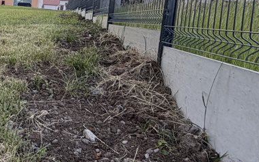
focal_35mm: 47
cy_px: 41
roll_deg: -3.9
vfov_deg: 27.1
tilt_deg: -4.7
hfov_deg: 36.4
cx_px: -23
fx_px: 332
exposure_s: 1/502
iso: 50
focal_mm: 2.22
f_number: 2.2
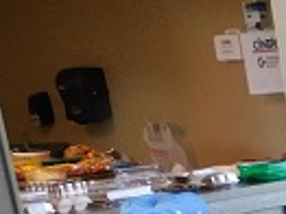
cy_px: 491
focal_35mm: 162
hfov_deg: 9.8
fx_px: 1337
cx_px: 806
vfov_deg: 8.5
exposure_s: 1/30
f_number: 3
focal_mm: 4
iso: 160
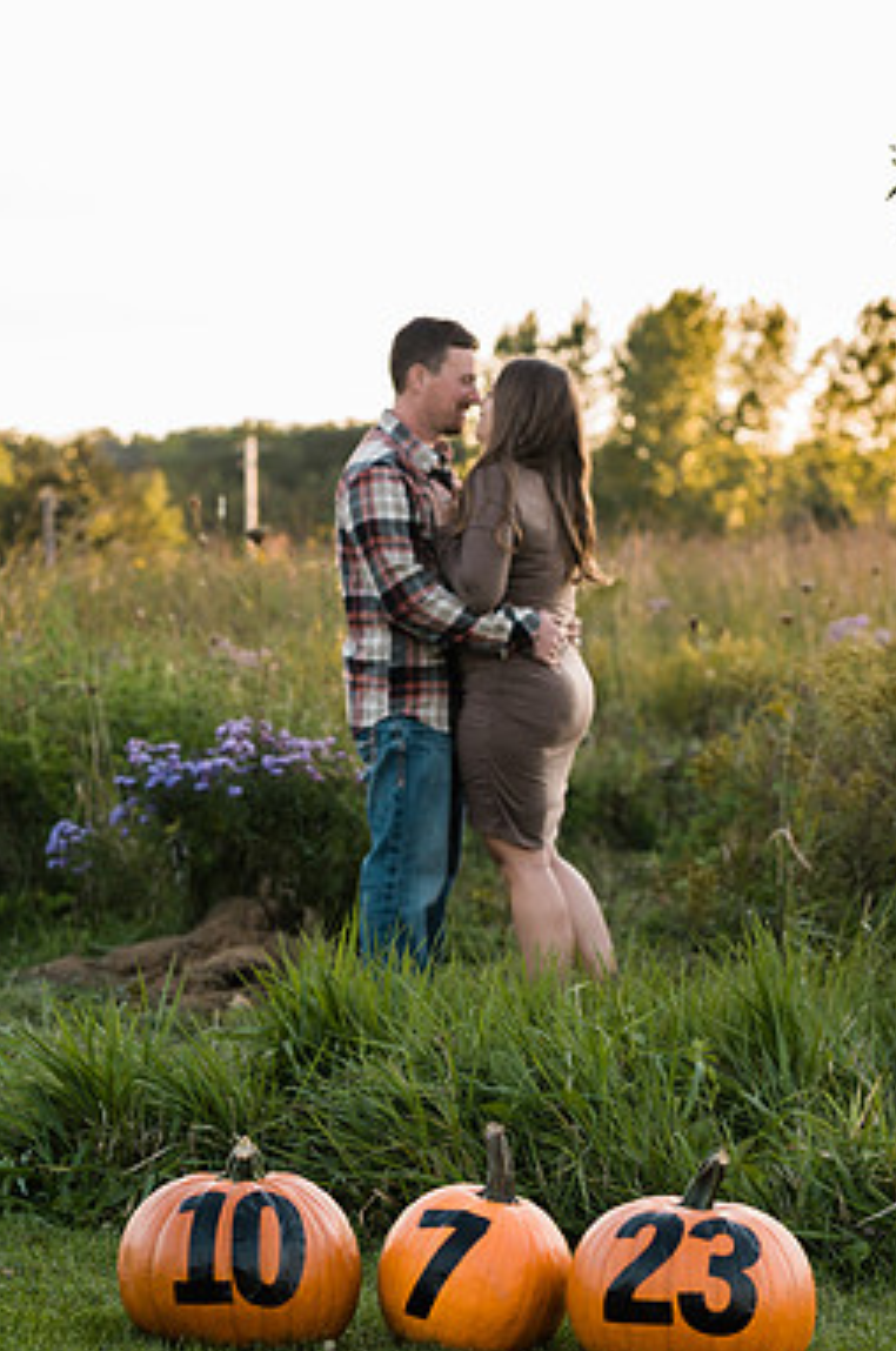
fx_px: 3747
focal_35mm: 100
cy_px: 758
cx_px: 482
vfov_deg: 20.4
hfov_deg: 13.6
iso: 400
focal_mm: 85
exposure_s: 1/250
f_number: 4.5
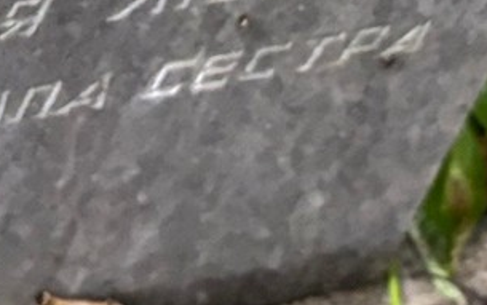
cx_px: 133
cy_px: -426
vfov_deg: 9.1
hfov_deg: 16.0
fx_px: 1726
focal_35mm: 130
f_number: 1.6
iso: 640
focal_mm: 5.96
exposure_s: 1/38
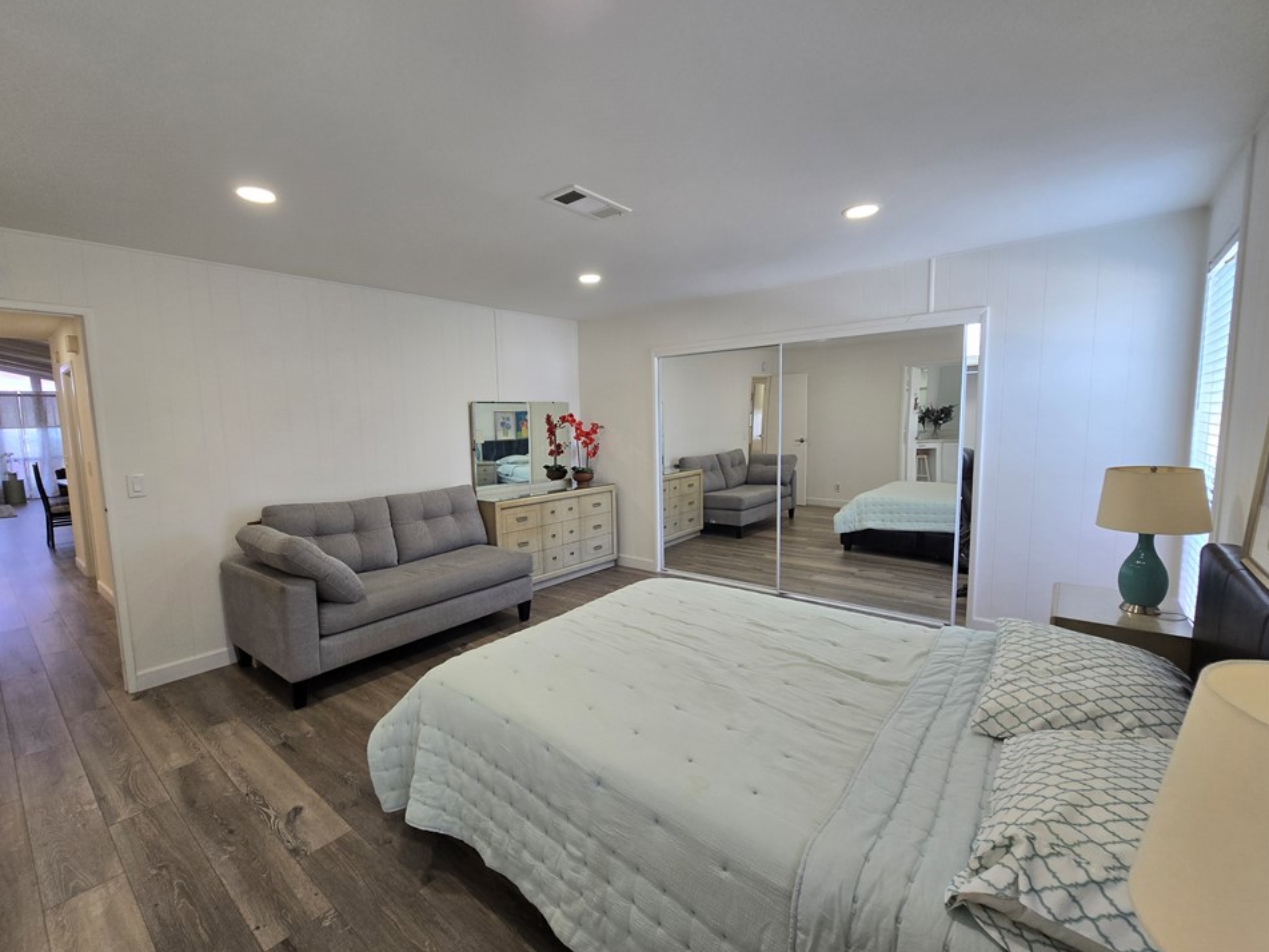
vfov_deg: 85.7
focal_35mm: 14
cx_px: 592
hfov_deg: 101.9
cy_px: 475
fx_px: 513
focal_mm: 2.2
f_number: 2.2
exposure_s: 1/60
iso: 80
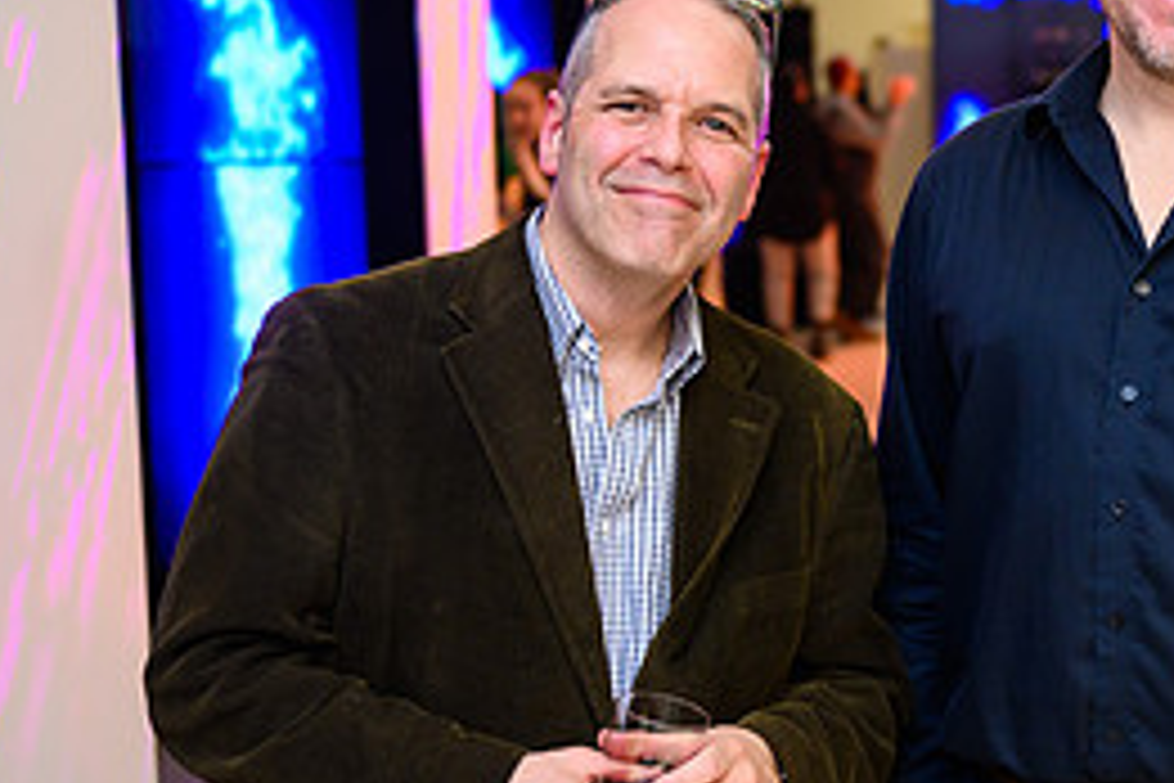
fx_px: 2902
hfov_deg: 22.1
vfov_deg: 15.4
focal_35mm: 89
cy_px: 396
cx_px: 1134
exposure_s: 1/125
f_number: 3.2
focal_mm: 40
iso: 1600
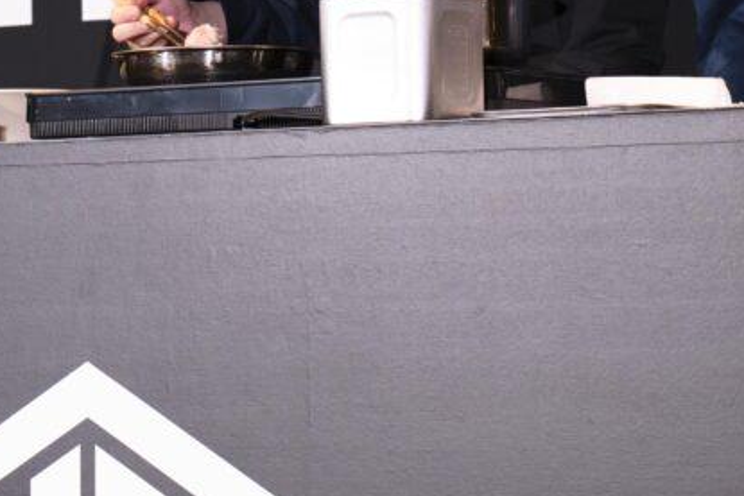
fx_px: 3060
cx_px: 549
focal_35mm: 148
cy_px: -26
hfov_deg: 13.8
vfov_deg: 9.2
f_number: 6.3
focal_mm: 60
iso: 800
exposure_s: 1/100
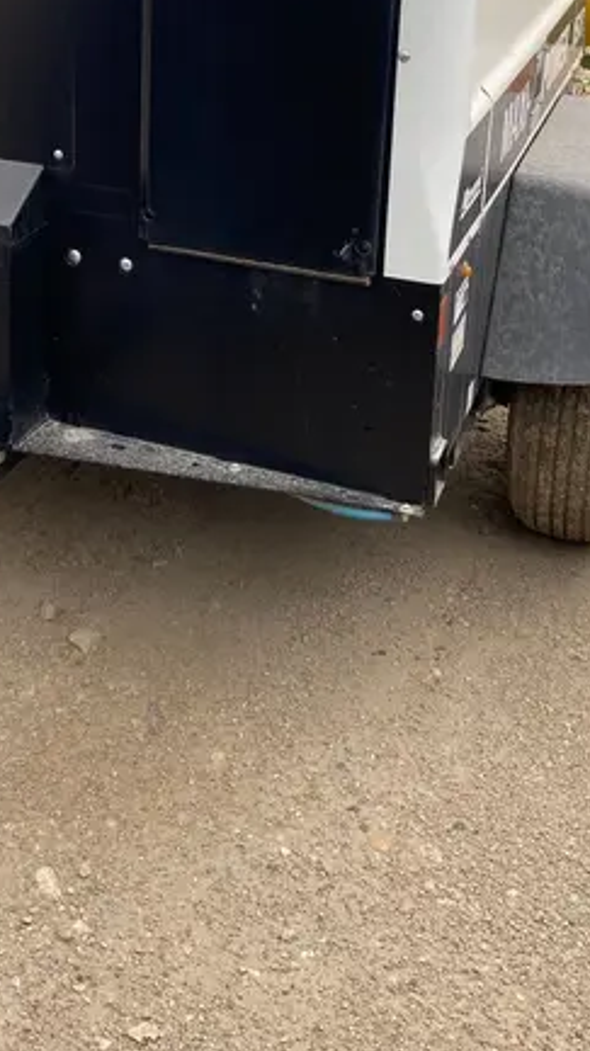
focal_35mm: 48
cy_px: 176
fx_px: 1337
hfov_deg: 24.3
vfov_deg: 40.7
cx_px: 87
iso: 32
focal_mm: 4.25
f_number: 1.8
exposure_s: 1/491
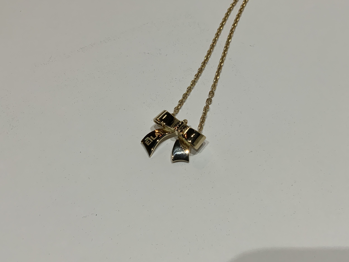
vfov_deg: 37.7
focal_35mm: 38
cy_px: 127
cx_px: 185
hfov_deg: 48.9
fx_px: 383
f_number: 1.8
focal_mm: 3
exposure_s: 1/100
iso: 32
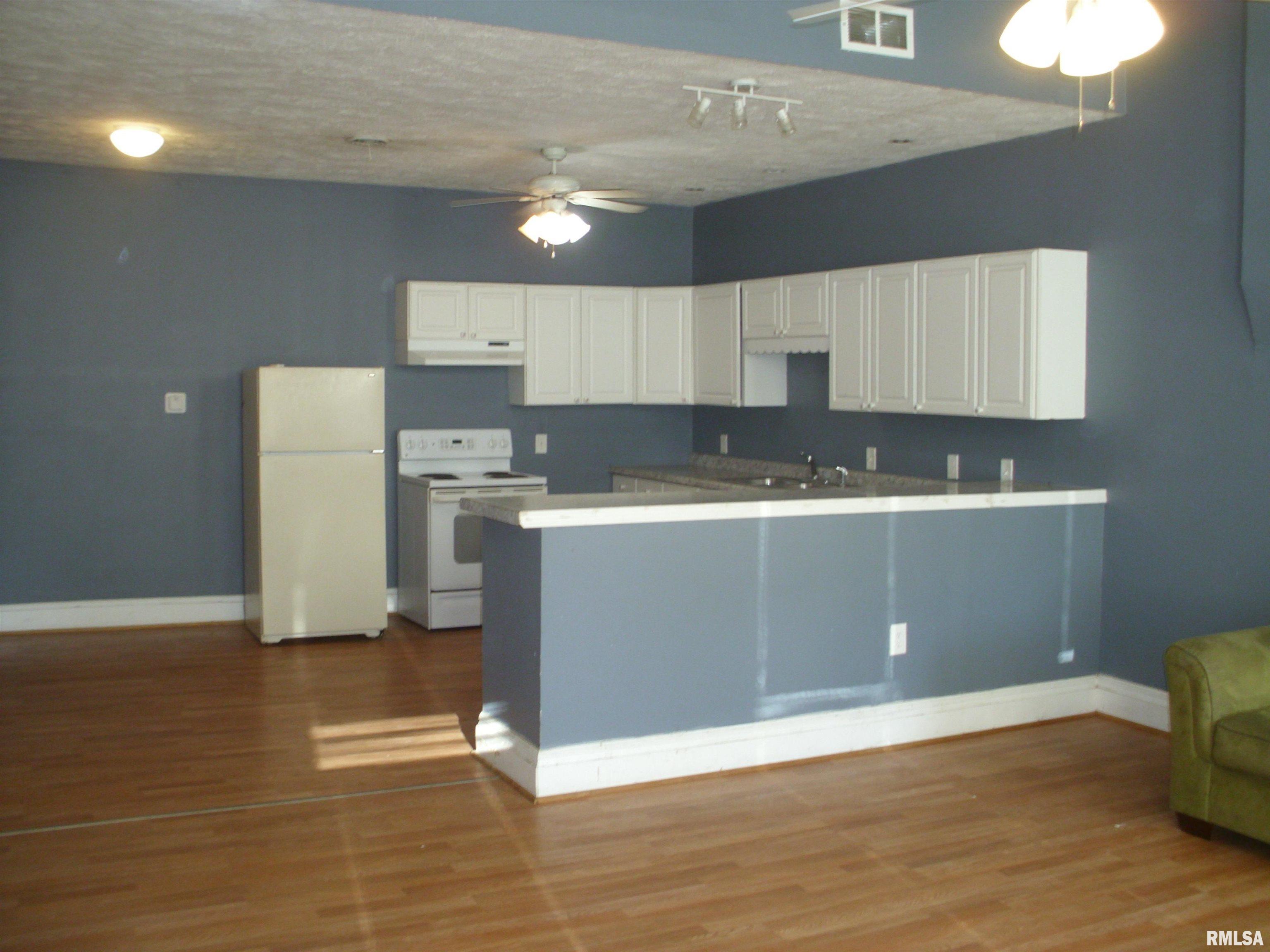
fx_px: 1394
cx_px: 635
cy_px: 476
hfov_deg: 49.0
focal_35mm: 38
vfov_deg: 37.7
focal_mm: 6.3
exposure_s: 1/60
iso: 200
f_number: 2.9
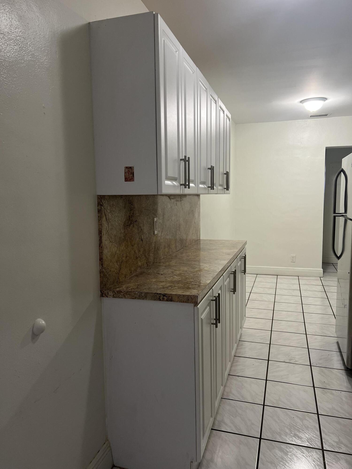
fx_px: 353
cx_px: 176
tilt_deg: -5.5
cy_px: 234
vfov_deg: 67.3
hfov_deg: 53.1
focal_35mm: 26
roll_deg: +0.1
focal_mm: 5.7
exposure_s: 1/120
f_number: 1.5
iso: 125
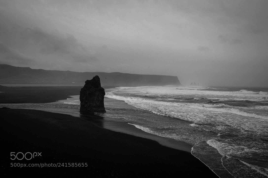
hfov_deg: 63.7
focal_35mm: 29
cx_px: 134
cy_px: 89
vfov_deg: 44.9
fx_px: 216
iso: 400
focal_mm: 29
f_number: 11
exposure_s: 1/200
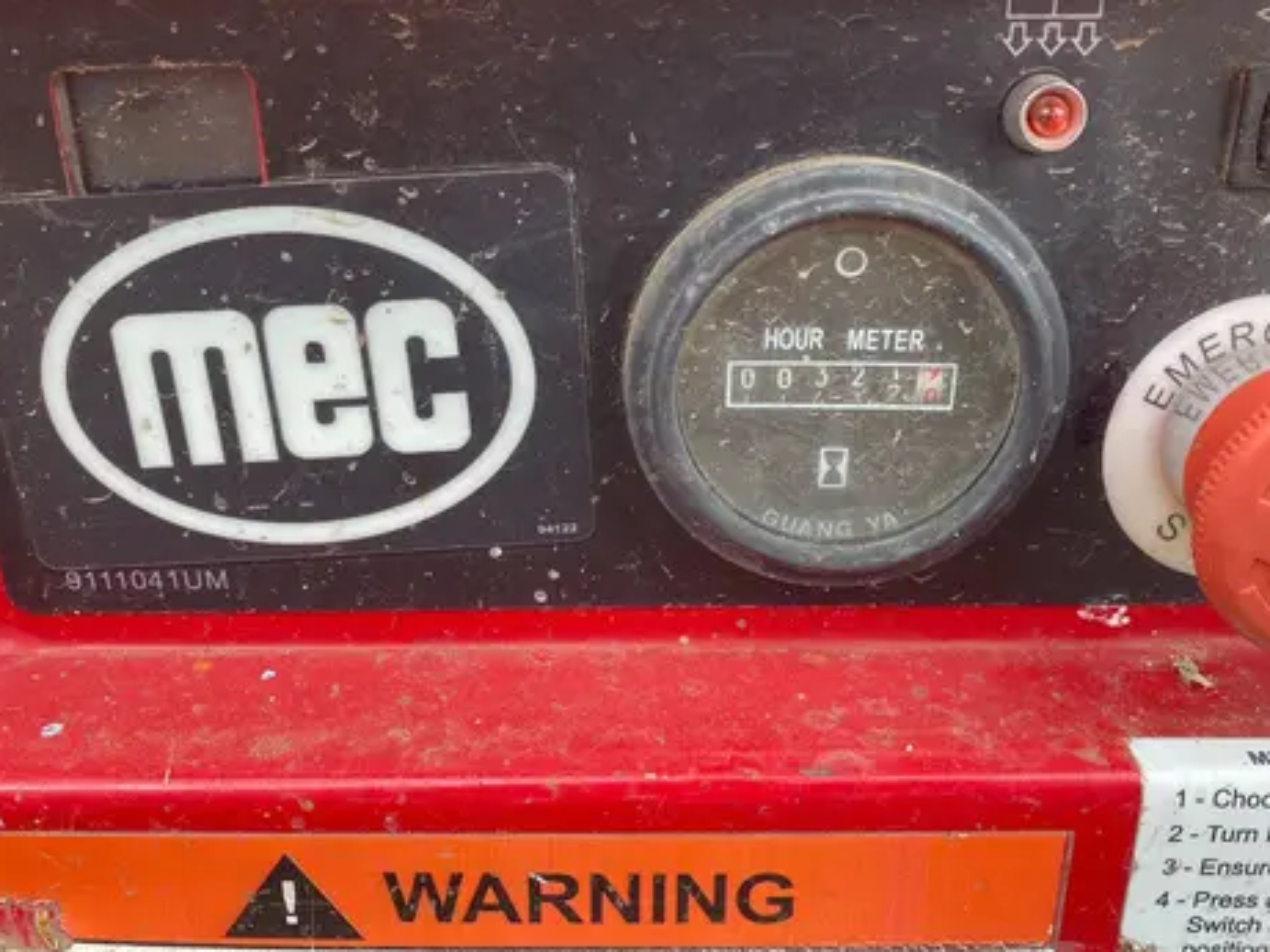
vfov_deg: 45.4
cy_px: 436
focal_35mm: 31
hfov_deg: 58.3
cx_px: 620
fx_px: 1138
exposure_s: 1/177
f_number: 1.8
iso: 32
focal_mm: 4.25
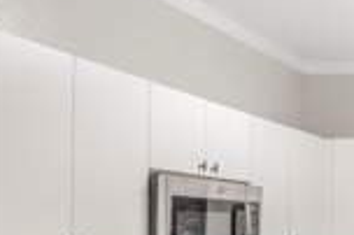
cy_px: 222
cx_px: 543
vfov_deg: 23.0
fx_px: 560
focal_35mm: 57
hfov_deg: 25.5
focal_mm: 12
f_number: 2.5
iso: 320
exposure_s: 1/50
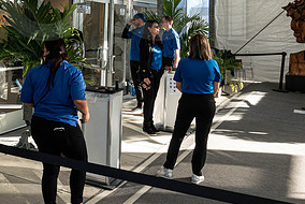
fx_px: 416
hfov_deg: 37.9
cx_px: 38
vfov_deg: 26.6
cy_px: 20
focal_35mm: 49
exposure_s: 1/250
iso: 400
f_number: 5
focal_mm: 8.8
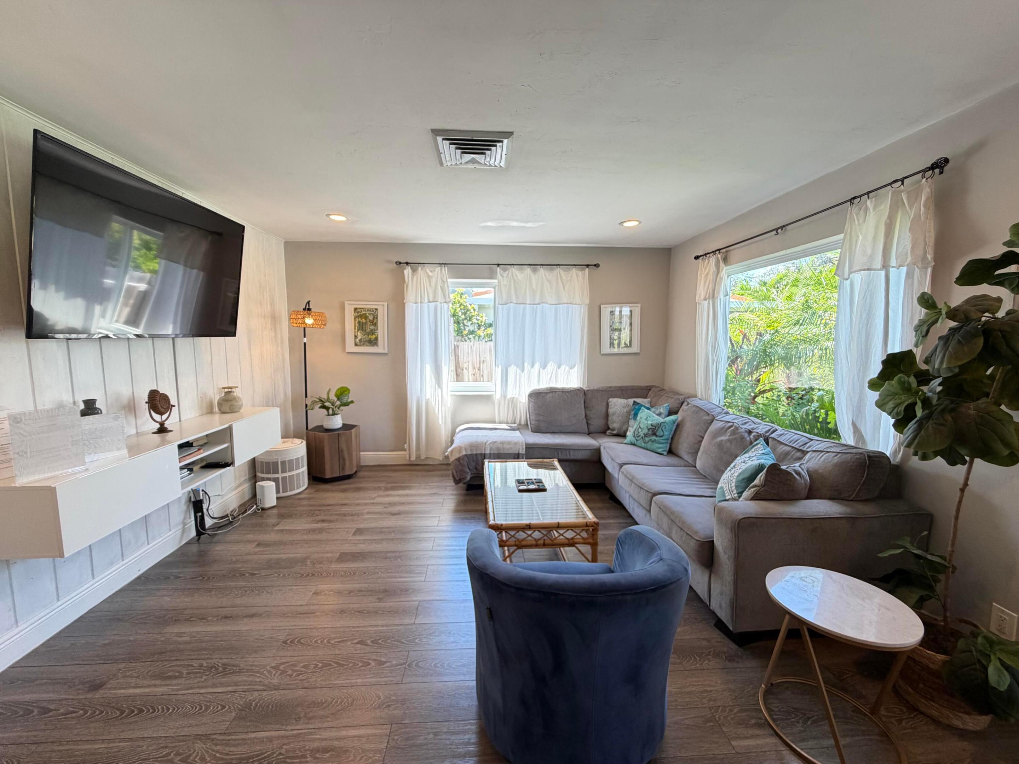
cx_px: 510
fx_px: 412
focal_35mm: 14
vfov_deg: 85.7
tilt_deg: -6.6
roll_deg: -0.7
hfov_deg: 102.1
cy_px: 382
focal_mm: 2.22
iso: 160
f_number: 2.2
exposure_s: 1/120
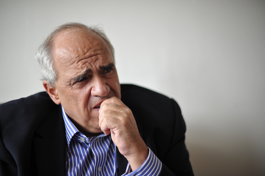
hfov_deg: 39.6
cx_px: 132
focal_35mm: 50
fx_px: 368
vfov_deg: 27.0
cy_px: 88
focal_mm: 50
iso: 500
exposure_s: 1/400
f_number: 1.4
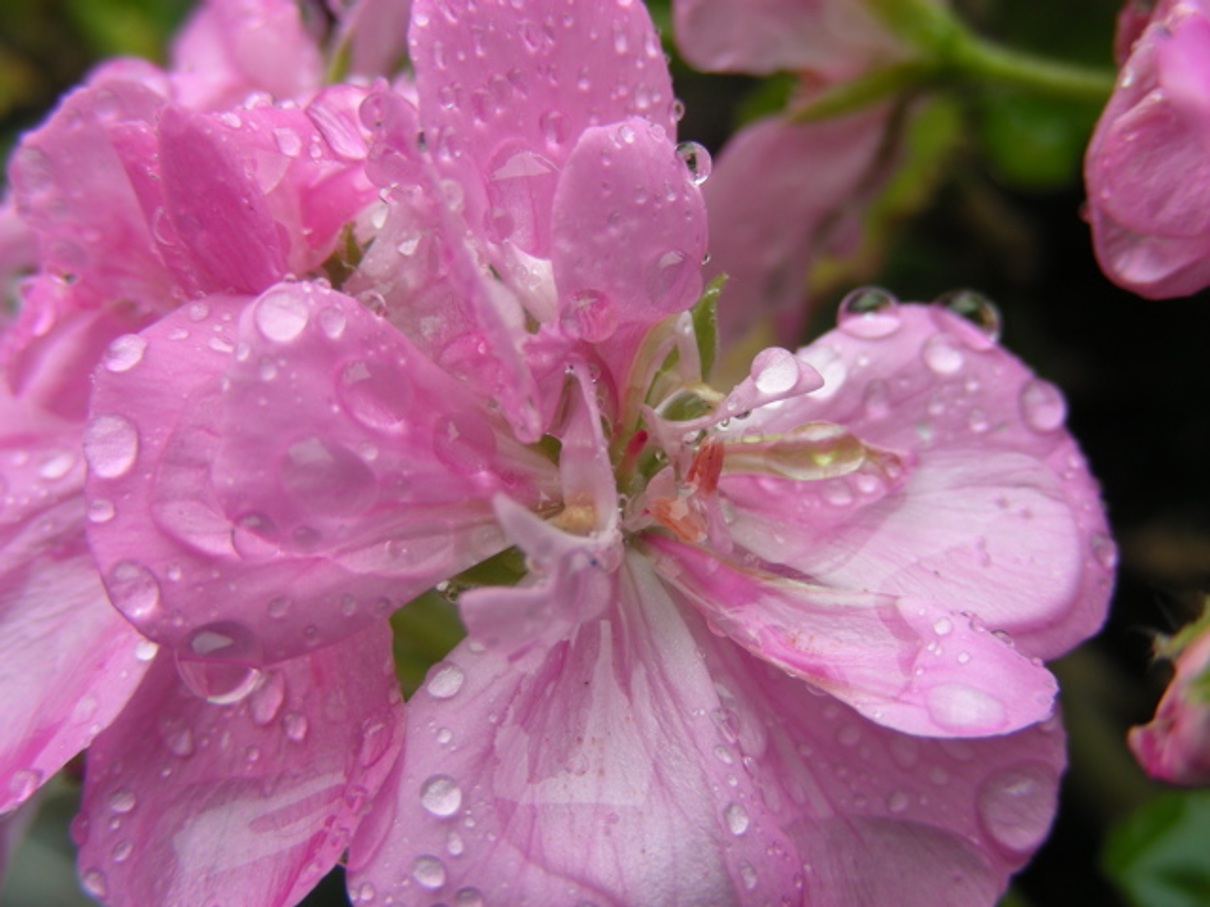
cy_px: 454
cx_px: 605
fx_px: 1853
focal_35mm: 53
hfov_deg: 36.2
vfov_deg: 27.5
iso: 50
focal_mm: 8.8
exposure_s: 1/95.1
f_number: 3.5
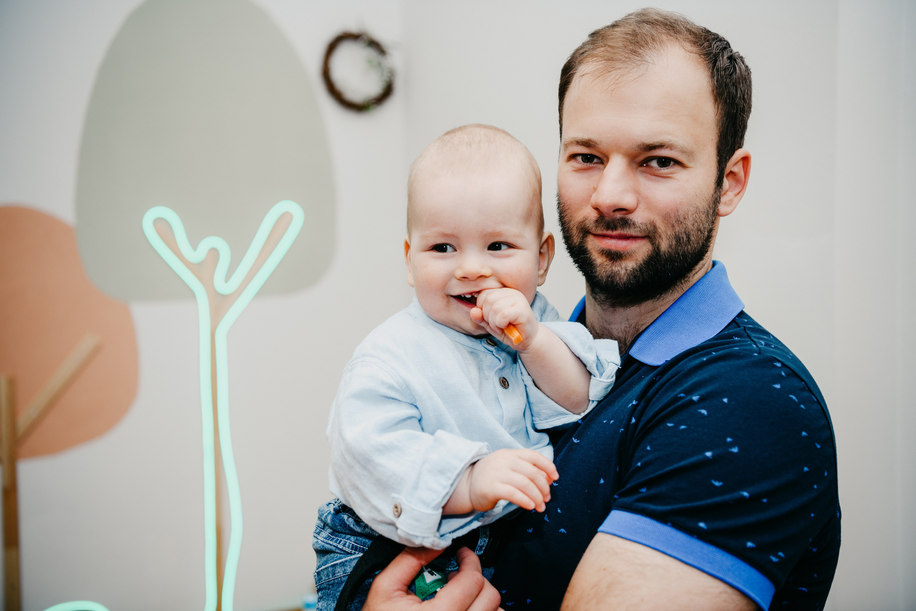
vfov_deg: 33.4
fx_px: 1018
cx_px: 458
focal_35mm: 40
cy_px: 306
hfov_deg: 48.5
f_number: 3.2
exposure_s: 1/160
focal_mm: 40
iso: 160
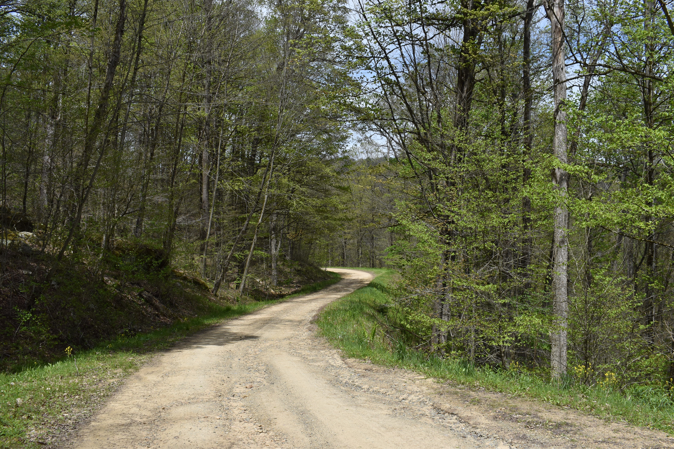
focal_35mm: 36
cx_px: 337
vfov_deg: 36.9
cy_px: 224
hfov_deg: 53.1
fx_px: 674
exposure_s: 1/400
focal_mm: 24
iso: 200
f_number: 10
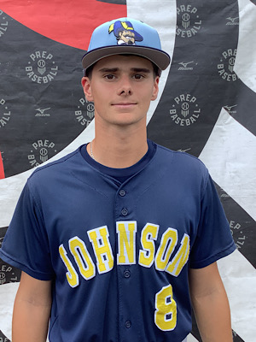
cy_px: 171
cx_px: 128
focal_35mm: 31
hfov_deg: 45.4
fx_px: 306
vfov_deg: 58.4
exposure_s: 1/506
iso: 25
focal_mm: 3.3
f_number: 2.4
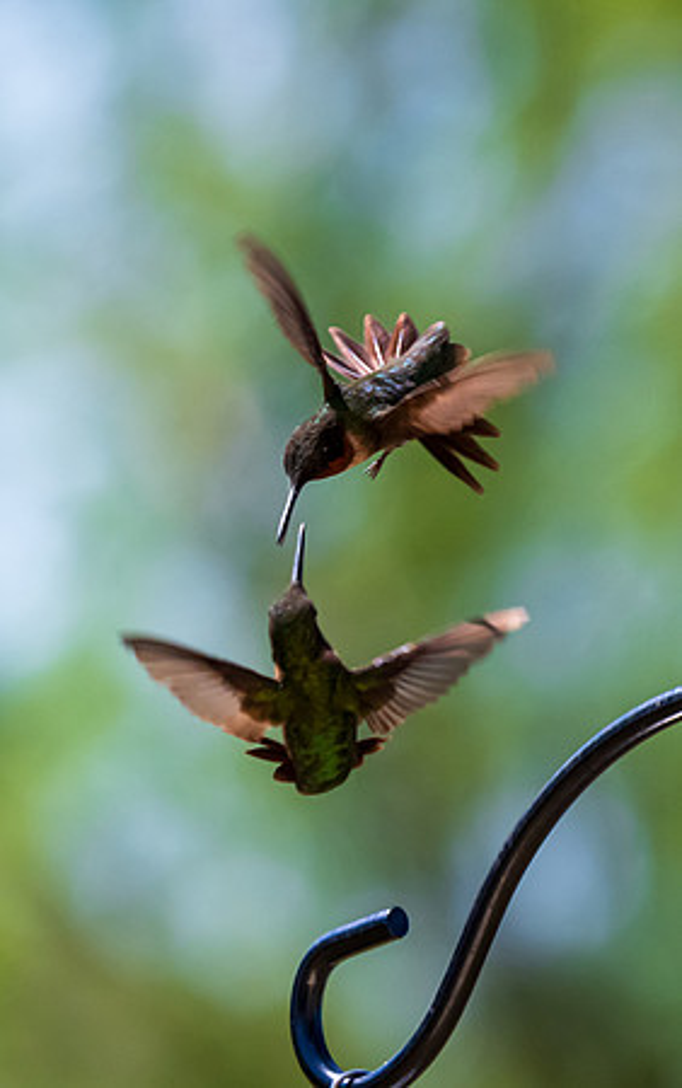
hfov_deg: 1.8
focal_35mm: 749
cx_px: 805
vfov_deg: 2.8
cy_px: 857
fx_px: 22231
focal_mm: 290
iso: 1400
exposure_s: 1/3200
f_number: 5.6
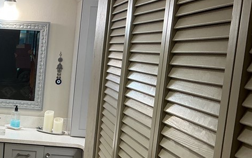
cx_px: -22
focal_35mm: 67
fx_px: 460
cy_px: 116
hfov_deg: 28.0
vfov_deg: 19.3
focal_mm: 3
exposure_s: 1/60
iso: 32
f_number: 1.8
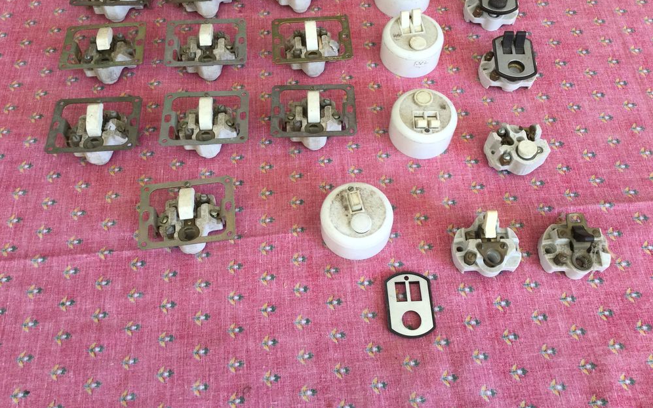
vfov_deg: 38.2
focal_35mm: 33
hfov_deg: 58.2
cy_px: 169
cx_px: 327
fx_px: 587
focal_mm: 3.3
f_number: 2.4
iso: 25
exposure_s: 1/33
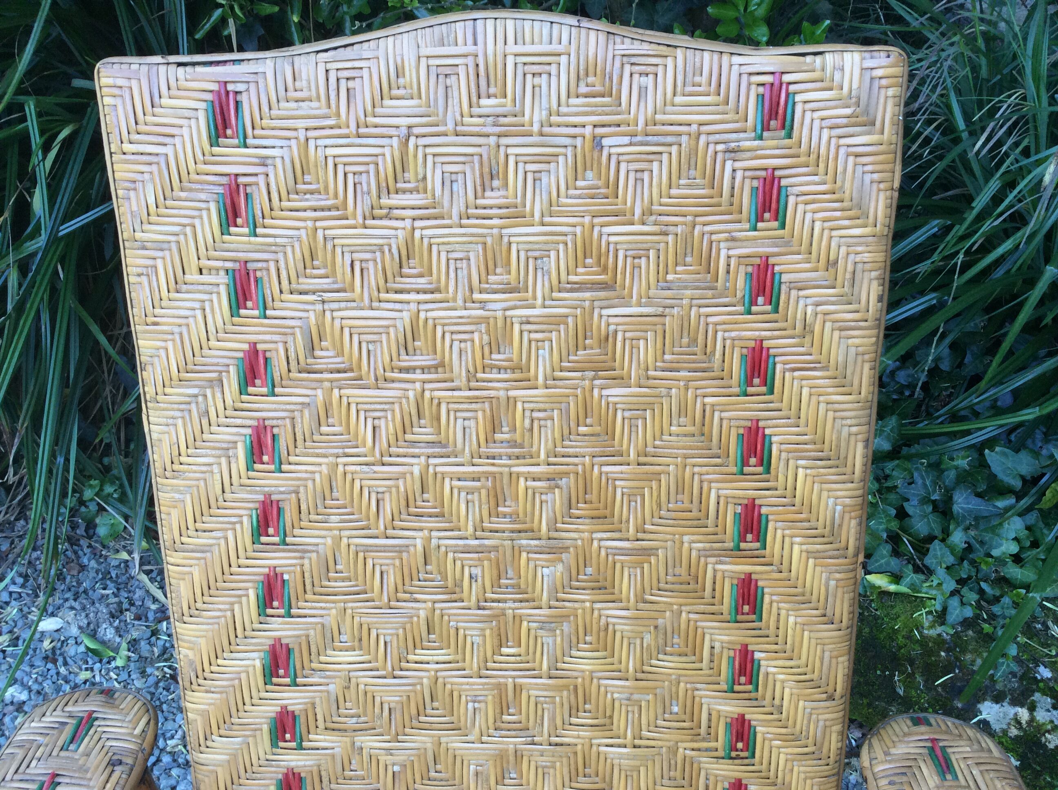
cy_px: 395
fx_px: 977
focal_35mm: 32
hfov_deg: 56.9
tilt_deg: -39.9
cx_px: 529
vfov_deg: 44.1
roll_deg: +3.8
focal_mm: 3.3
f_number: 2.4
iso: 64
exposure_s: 1/100
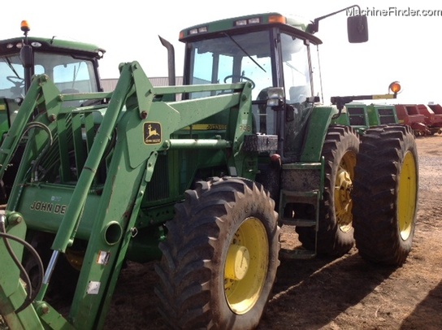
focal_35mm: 35
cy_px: 165
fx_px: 446
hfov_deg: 52.7
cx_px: 221
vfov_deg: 40.6
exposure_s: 1/864
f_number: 2.4
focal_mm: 4.28
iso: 50
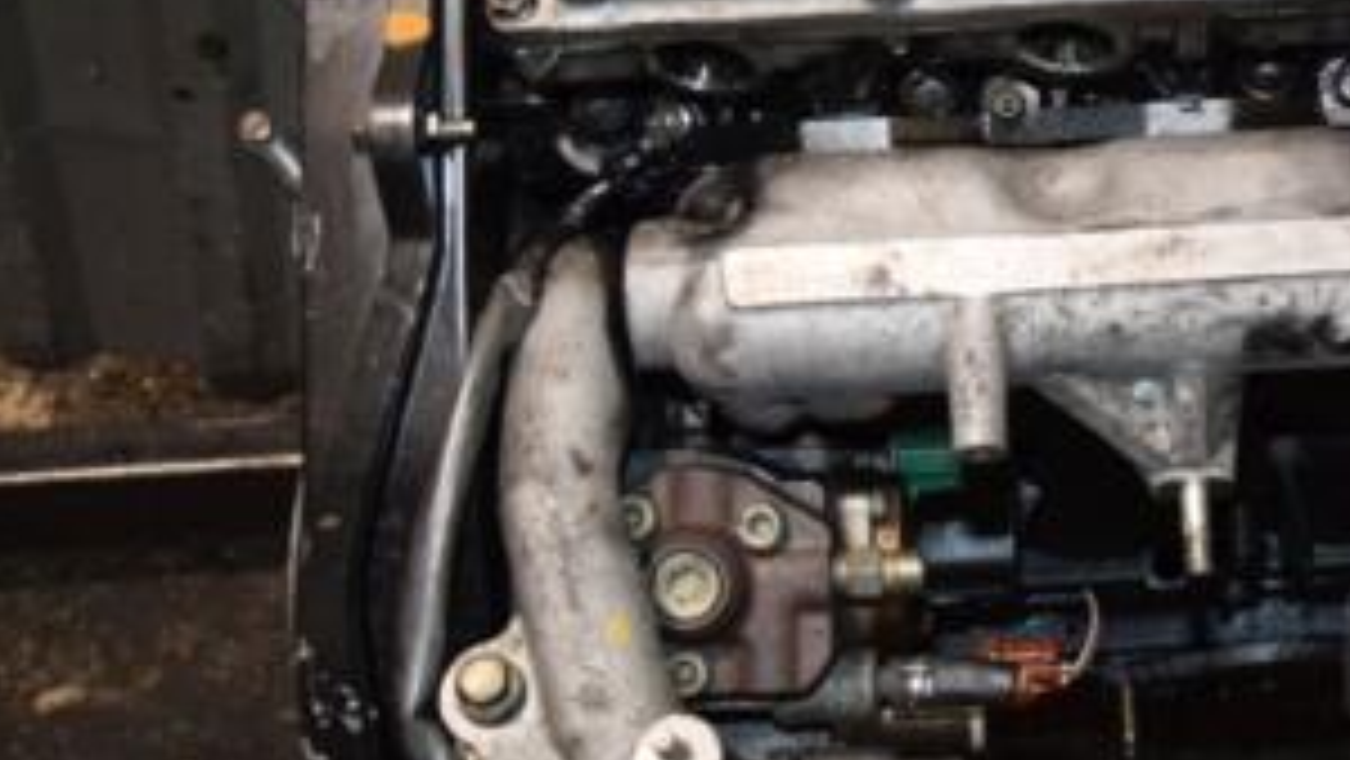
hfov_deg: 30.2
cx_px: 1260
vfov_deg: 17.9
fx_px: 2365
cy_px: 54
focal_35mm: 66
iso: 800
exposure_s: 1/60
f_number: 5
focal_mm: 21
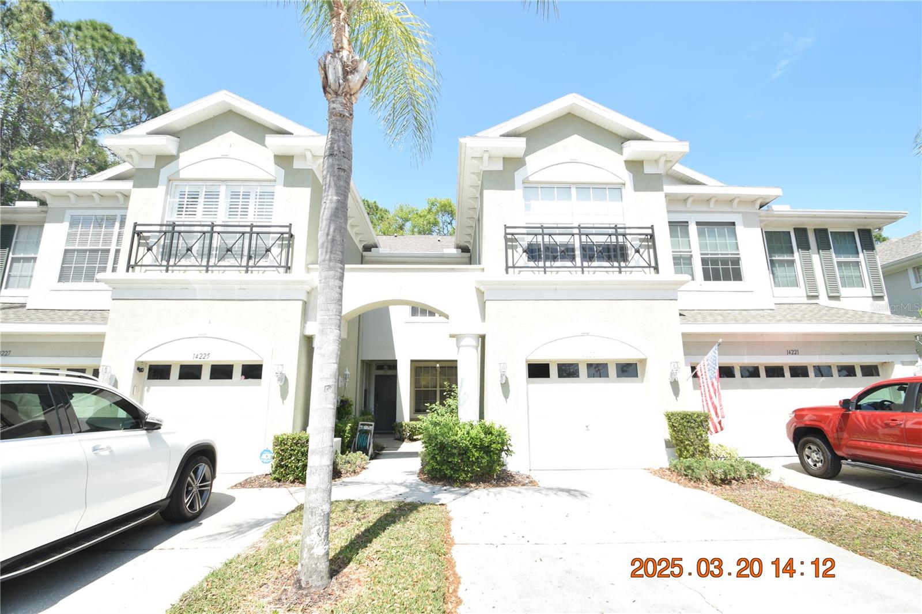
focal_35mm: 15
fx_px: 384
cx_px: 461
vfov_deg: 77.3
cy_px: 307
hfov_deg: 100.4
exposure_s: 1/250
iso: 200
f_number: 8
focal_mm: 10
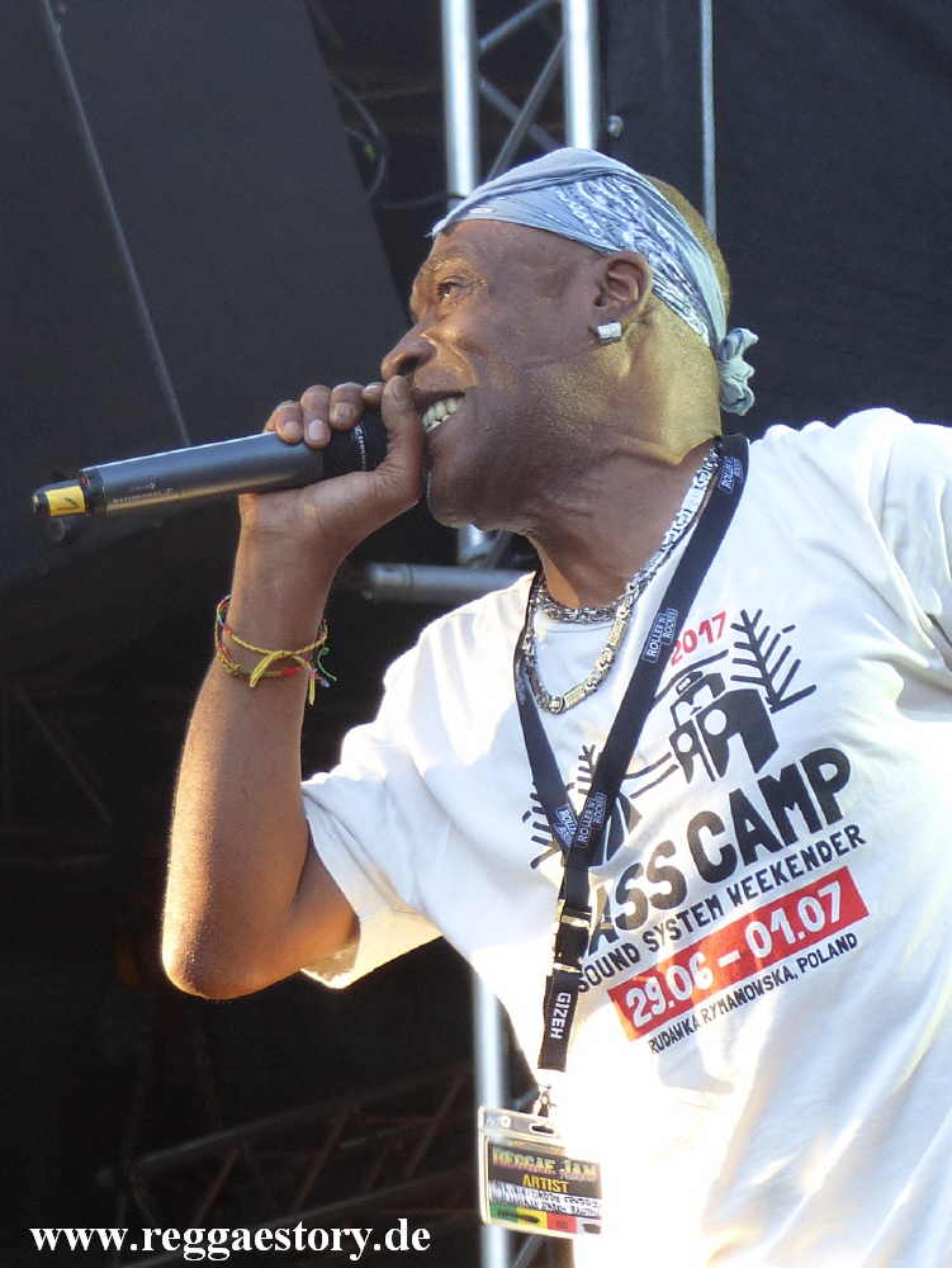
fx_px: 5129
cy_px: 634
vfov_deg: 14.1
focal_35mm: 140
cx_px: 476
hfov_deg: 10.6
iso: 125
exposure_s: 1/80
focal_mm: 25.2
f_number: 2.8
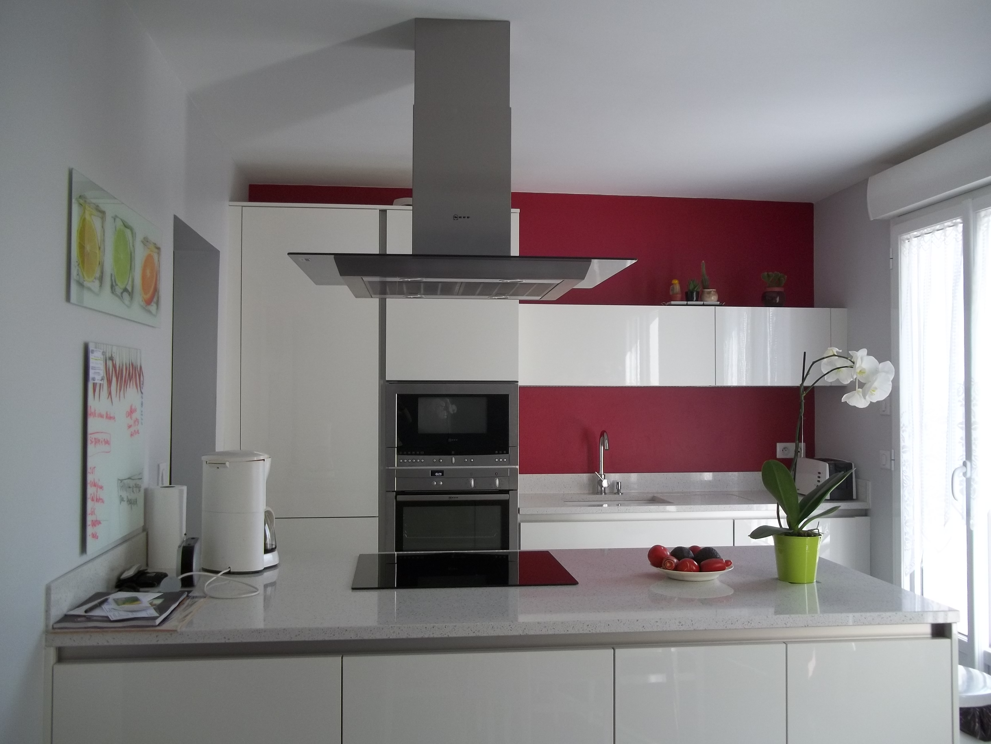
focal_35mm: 32
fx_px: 916
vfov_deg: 44.2
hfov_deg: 56.8
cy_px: 372
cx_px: 496
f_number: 2.9
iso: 64
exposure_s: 1/60
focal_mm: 5.7
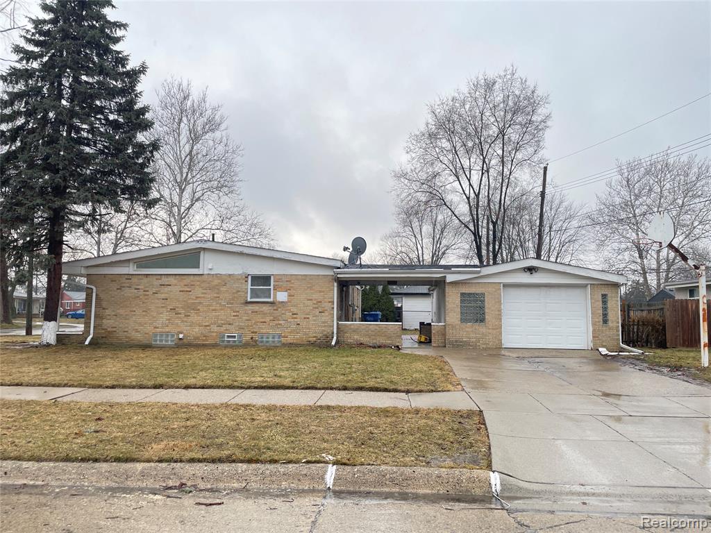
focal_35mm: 26
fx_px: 534
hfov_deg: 67.3
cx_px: 356
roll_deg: -0.9
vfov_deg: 53.1
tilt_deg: +5.7
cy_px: 266
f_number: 1.6
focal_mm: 4.2
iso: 40
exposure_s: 1/263
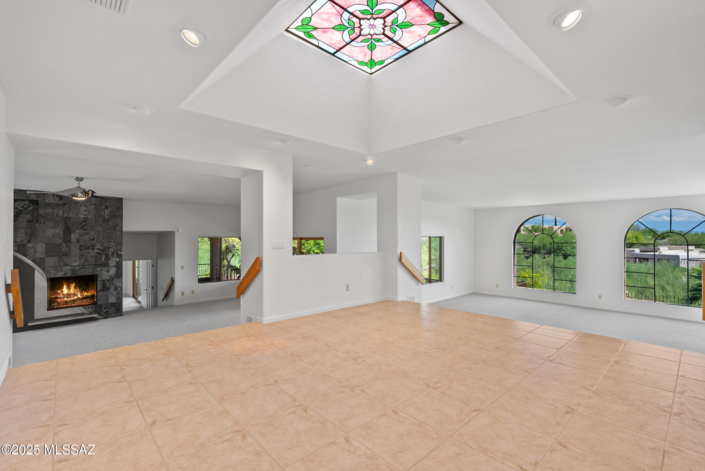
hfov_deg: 96.7
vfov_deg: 73.8
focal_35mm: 16
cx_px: 352
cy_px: 236
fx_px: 314
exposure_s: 1/2.5
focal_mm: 16
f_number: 8
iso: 200
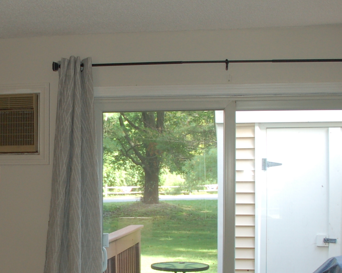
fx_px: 678
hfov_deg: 27.8
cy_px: 197
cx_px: 75
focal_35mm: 67
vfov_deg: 22.6
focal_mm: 18
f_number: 3.5
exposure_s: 1/60
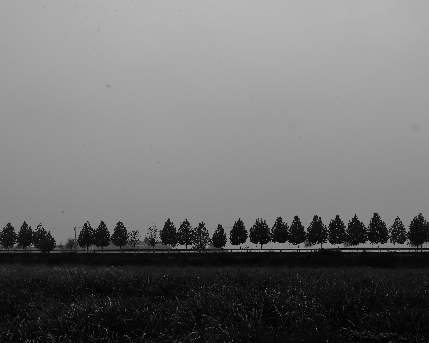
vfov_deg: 26.2
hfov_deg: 32.4
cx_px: 176
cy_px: 170
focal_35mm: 58
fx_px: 736
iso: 400
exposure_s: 1/350
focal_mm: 34
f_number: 10
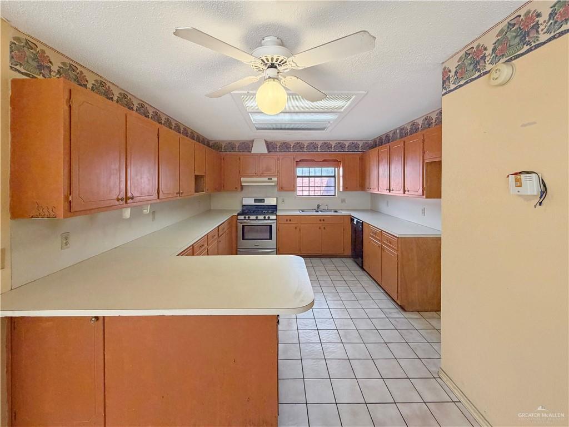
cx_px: 284
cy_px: 214
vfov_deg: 85.7
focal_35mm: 14
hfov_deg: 102.1
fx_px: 230
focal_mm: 2.22
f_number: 2.2
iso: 400
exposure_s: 1/60
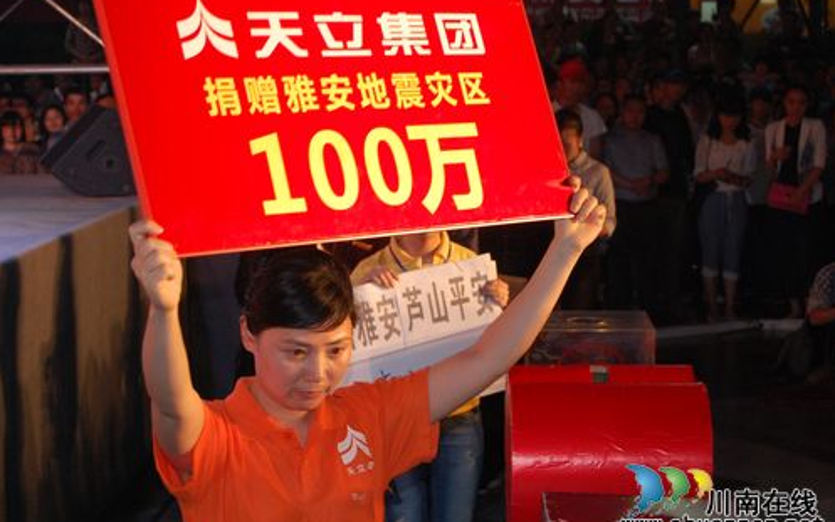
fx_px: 1924
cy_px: 260
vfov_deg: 15.5
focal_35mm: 85
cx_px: 418
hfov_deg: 24.5
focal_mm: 55
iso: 800
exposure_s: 1/60
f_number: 5.6
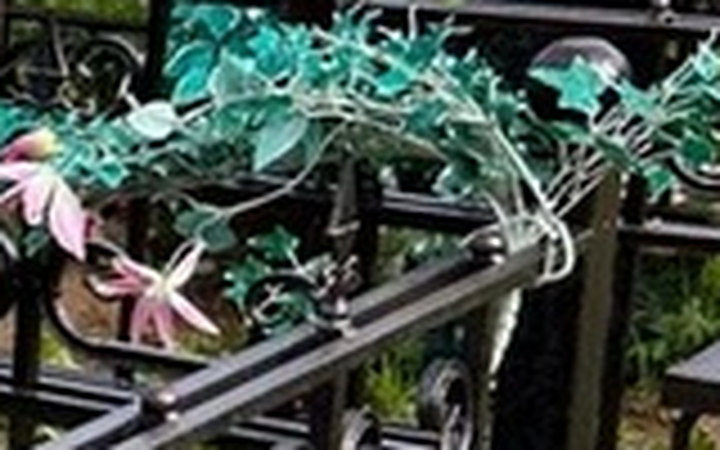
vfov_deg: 7.5
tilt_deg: -10.2
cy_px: 315
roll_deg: +0.4
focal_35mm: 176
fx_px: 3454
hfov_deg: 9.4
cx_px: -1426
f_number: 1.5
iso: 50
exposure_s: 1/1224
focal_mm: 5.7
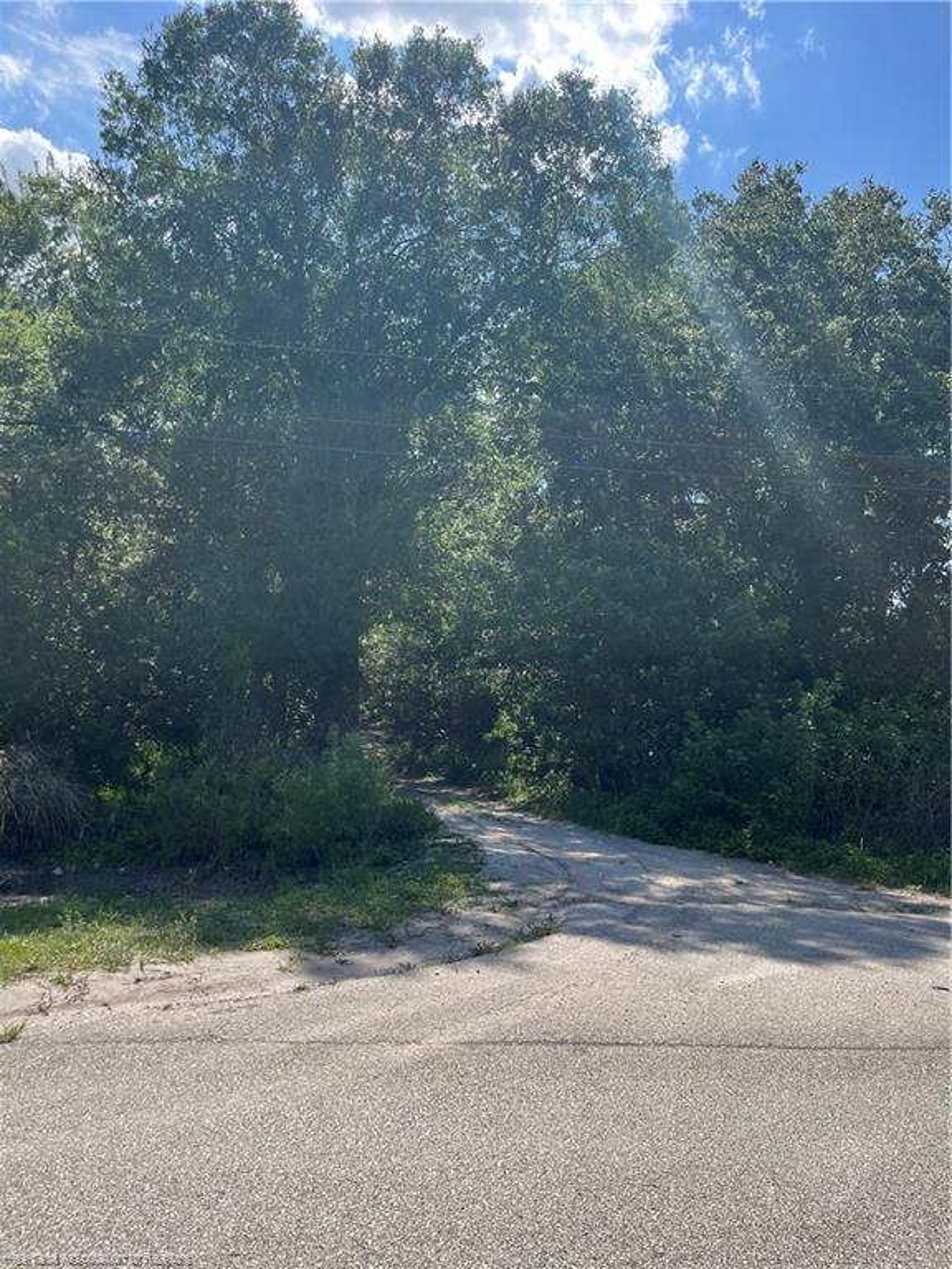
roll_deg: -1.3
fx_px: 953
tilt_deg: +7.1
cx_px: 476
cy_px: 634
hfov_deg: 53.1
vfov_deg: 67.3
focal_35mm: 26
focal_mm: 5.1
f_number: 1.6
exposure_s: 1/2309
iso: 50
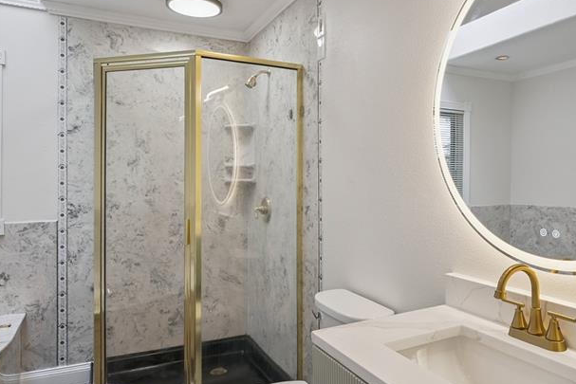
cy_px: 188
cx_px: 343
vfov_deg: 47.9
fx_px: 432
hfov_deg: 66.8
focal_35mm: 27
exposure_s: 1/50
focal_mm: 16
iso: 400
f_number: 9
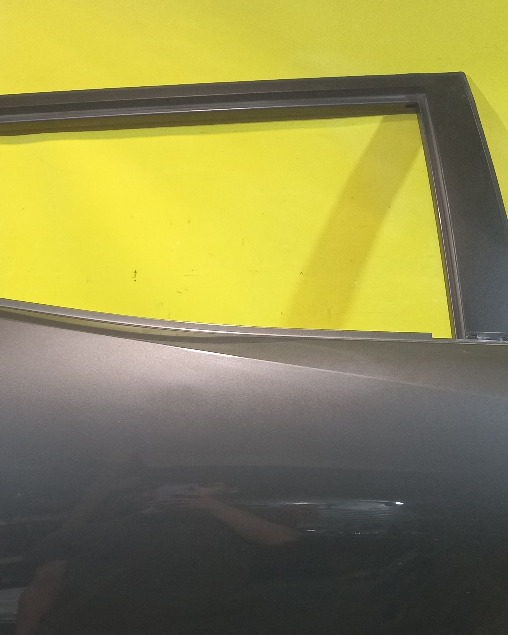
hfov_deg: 30.0
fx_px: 940
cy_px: 488
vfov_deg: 36.3
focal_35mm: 50
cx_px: 165
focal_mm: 4.6
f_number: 1.8
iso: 250
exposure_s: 1/50
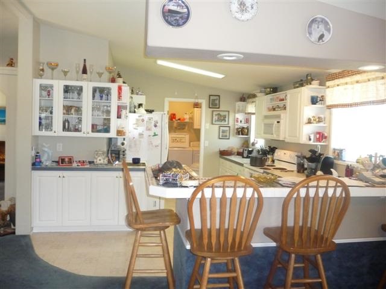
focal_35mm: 28
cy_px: 144
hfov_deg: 63.4
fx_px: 312
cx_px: 193
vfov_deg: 49.7
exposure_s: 1/30
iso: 400
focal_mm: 4.7
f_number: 3.3
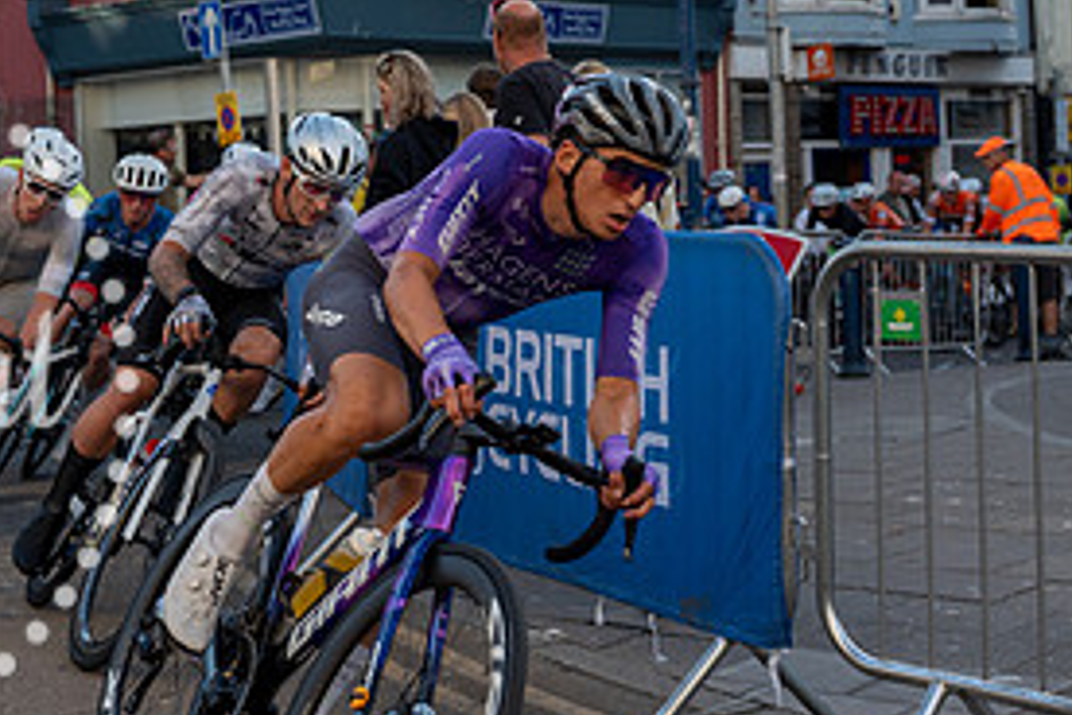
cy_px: 188
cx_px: 377
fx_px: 2382
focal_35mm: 80
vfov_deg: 17.0
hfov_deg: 25.3
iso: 200
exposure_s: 1/800
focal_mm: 38
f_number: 3.5
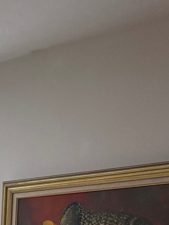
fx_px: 651
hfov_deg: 13.0
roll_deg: +2.0
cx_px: -162
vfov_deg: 15.8
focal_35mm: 100
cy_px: 439
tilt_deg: -14.7
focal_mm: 6.76
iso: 160
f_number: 1.78
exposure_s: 1/132
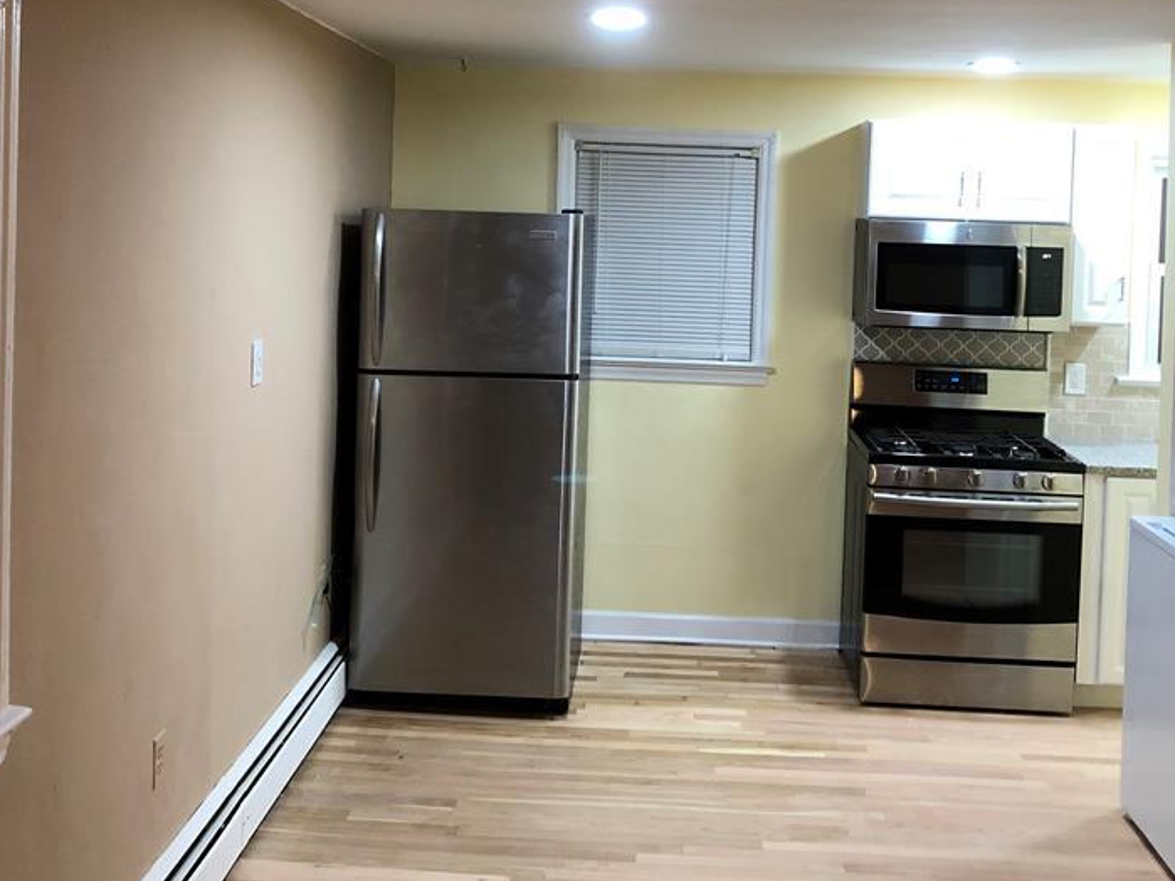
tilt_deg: -2.3
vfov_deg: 34.7
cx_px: 624
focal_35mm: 41
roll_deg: -1.9
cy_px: 274
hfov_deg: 45.8
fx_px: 1391
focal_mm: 3.99
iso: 50
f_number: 1.8
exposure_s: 1/15
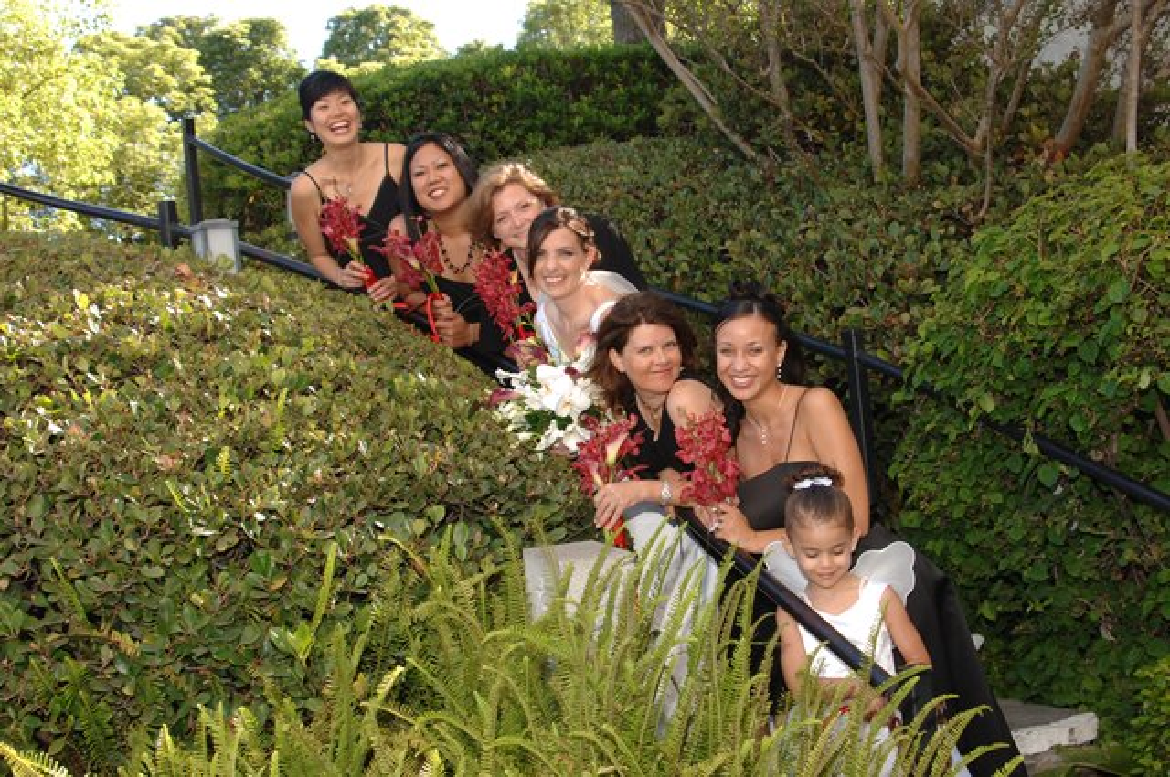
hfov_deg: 41.2
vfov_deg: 28.0
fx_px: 1558
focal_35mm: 48
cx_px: 585
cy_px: 388
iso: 400
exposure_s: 1/160
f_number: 6.3
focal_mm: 32
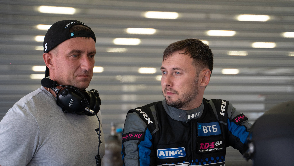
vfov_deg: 19.5
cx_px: 147
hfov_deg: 33.9
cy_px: 83
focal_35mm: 62
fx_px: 482
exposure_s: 1/320
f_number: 2.8
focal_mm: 59
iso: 800
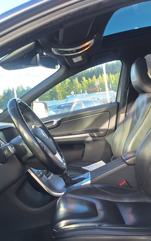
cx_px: 108
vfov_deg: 55.3
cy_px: 120
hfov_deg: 35.7
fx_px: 230
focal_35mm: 35
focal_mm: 5.54
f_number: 1.8
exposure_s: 1/311
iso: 40
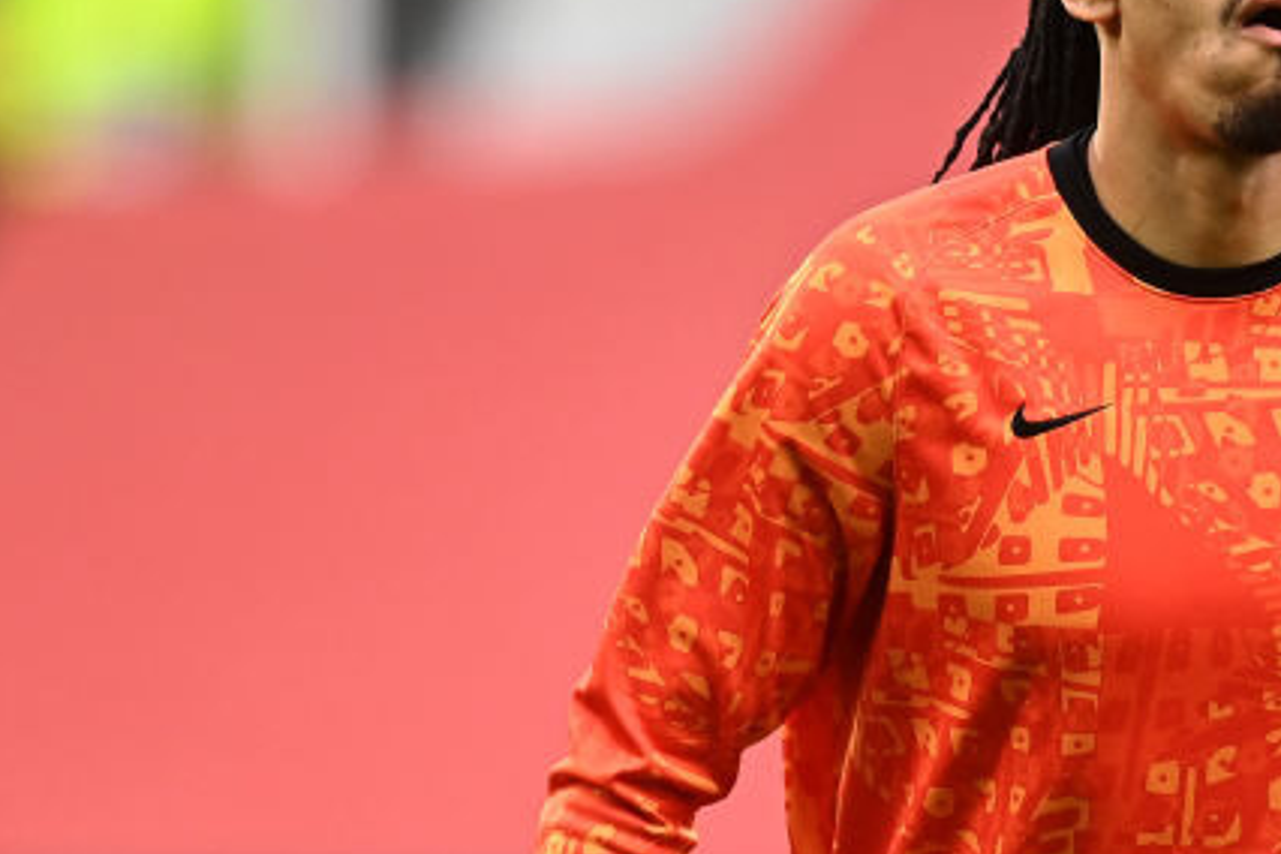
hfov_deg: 2.1
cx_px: 1074
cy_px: 669
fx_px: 34193
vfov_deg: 1.4
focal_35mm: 961
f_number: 3.2
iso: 2500
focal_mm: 400
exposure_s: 1/1600
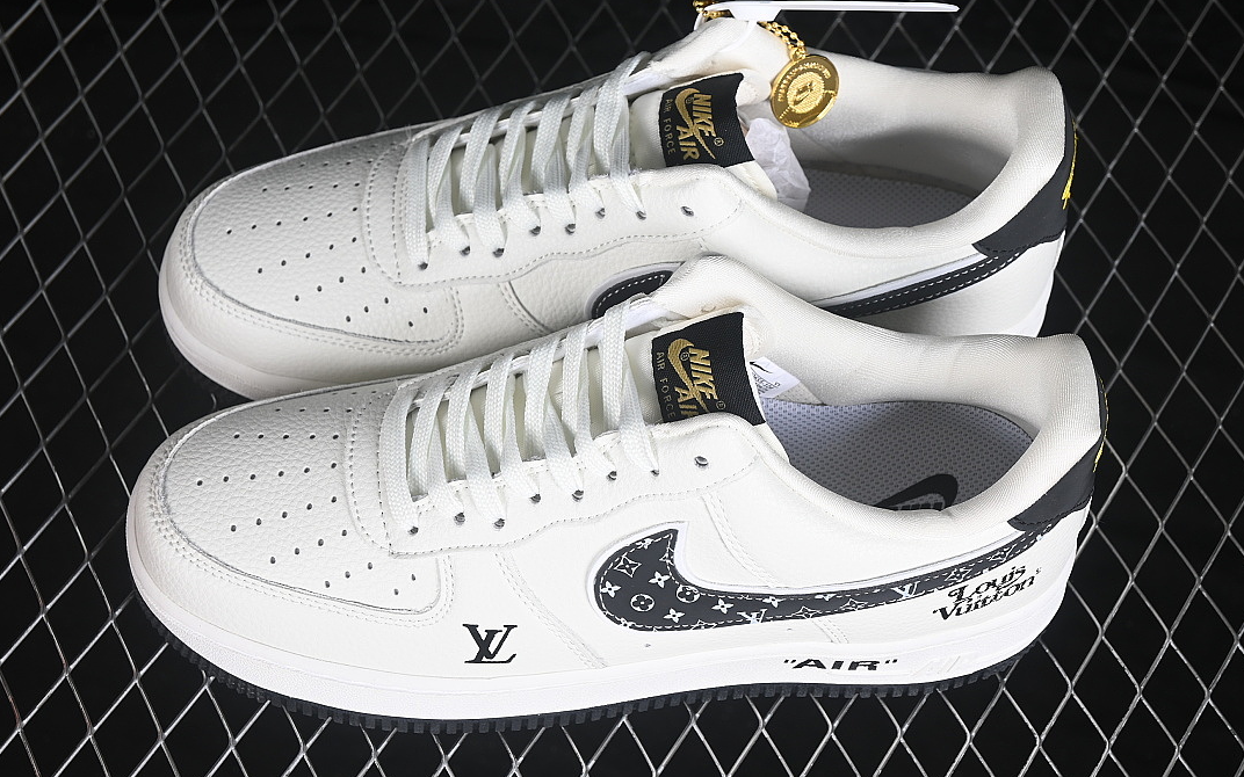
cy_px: 384
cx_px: 624
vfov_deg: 16.9
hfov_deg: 26.8
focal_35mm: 77
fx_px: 2611
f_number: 7.1
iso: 160
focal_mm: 50
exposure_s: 1/80
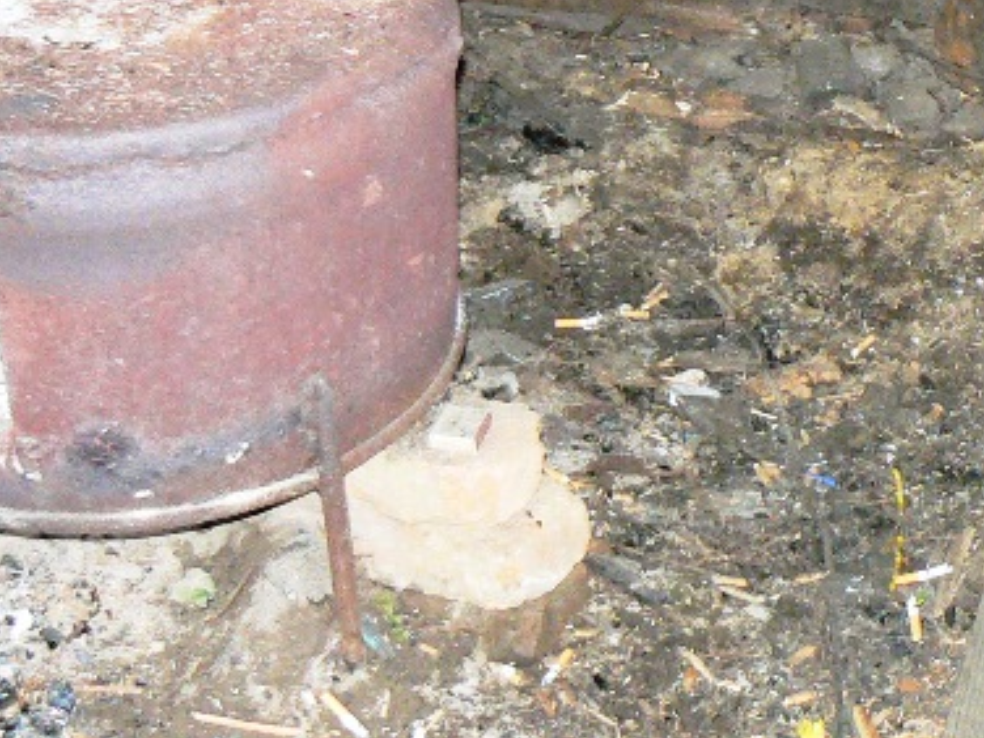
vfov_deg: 14.8
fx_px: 2786
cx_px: 960
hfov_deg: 19.5
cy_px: -55
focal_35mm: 98
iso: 320
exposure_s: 1/30
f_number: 2.8
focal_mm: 6
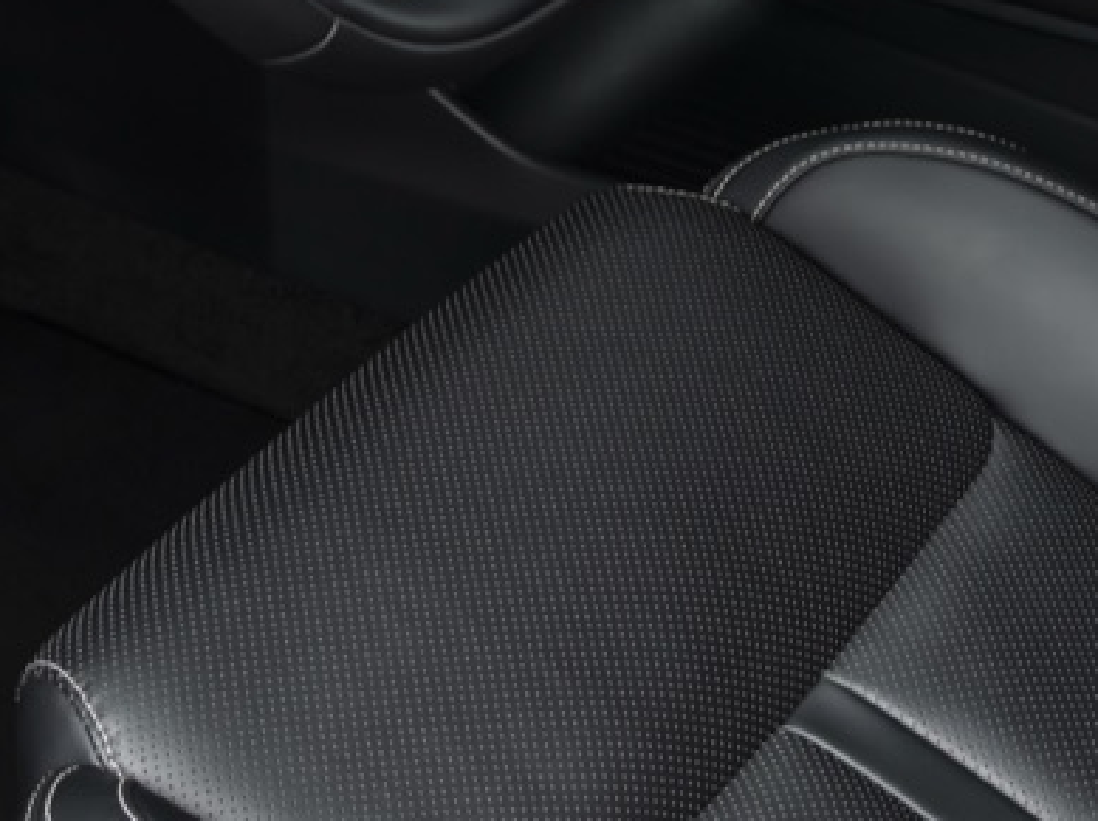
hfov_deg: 20.5
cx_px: 852
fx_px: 3011
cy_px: -339
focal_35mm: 95
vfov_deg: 14.7
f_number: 6.3
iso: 50
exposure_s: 1/10
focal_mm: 24
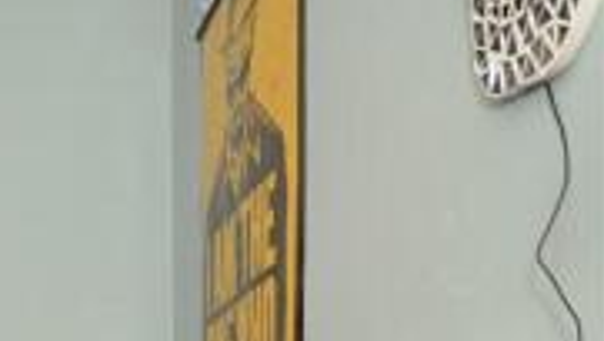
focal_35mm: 68
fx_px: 1090
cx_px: -487
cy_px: 508
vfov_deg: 16.3
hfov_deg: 21.0
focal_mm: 12
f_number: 5.6
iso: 200
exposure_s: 1/125
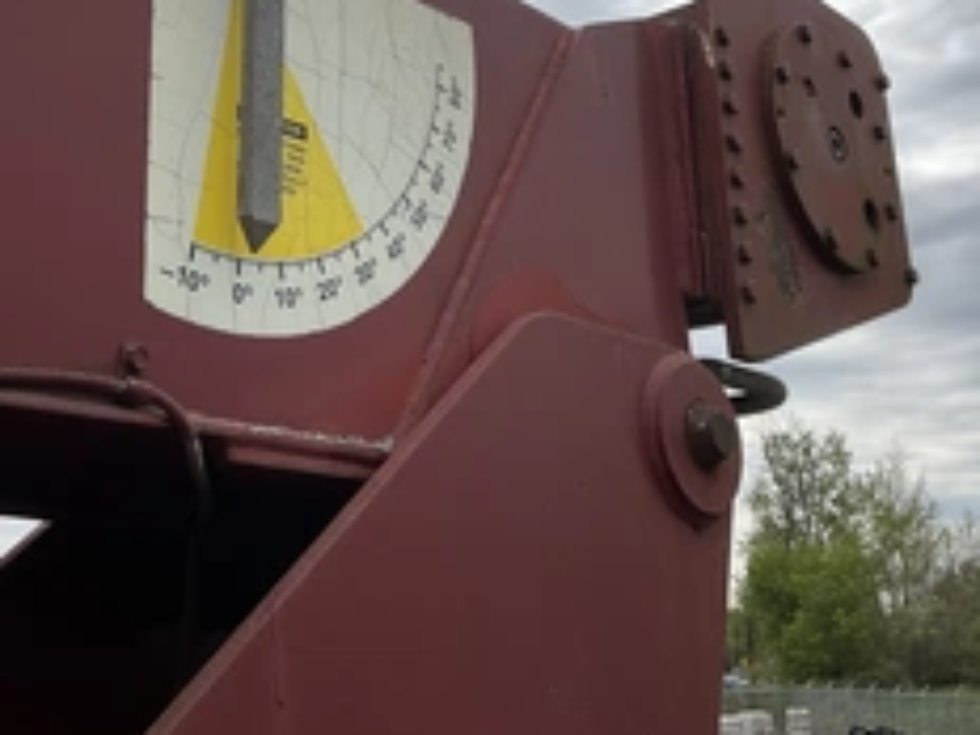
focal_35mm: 50
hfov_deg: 38.1
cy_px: 131
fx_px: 1416
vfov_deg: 28.4
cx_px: 406
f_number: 1.8
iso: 25
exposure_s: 1/2227
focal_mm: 3
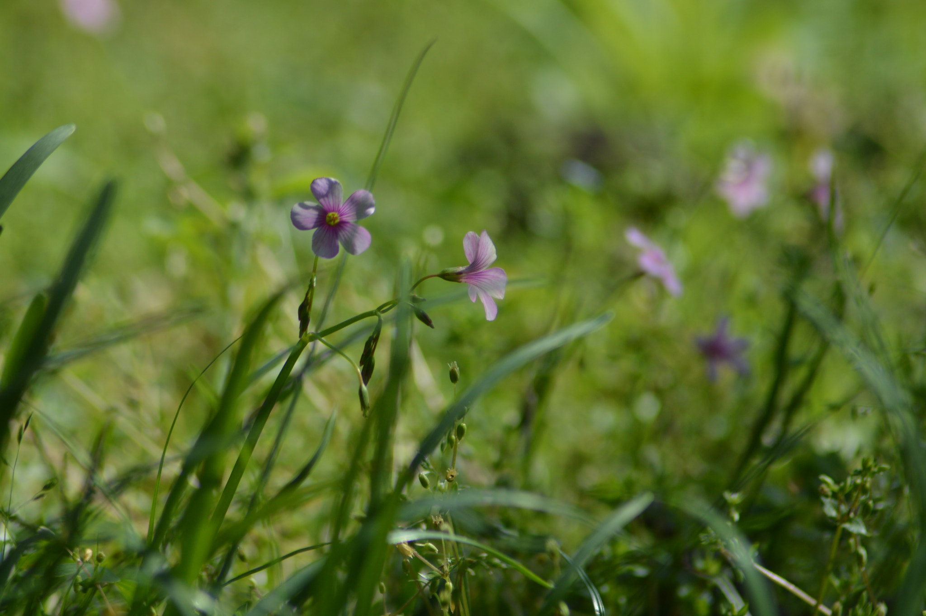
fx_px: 11565
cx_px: 463
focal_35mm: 450
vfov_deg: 3.1
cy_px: 308
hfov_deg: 4.6
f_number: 8
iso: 200
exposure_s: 1/800
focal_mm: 300
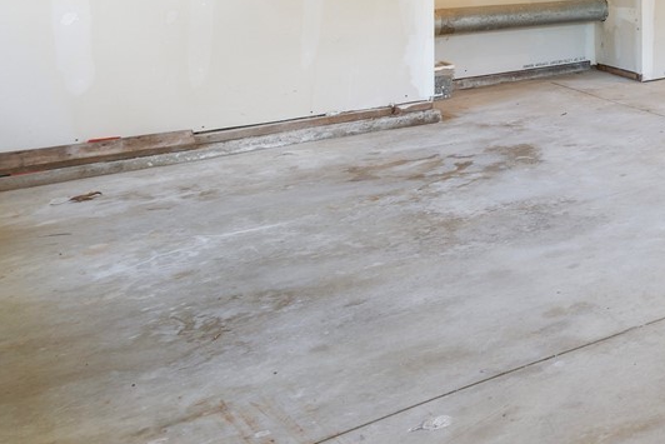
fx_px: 942
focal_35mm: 51
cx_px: 1039
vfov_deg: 23.8
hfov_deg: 26.1
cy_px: -108
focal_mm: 16
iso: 250
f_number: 9
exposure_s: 1/4
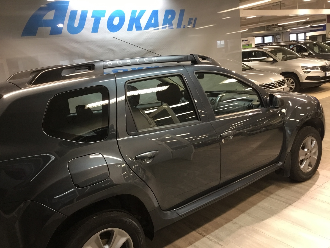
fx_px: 296
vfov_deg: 45.4
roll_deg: +7.2
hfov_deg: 58.4
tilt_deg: -13.0
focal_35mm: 31
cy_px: 124
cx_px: 165
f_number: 2.4
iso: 125
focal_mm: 3.3
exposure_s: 1/33
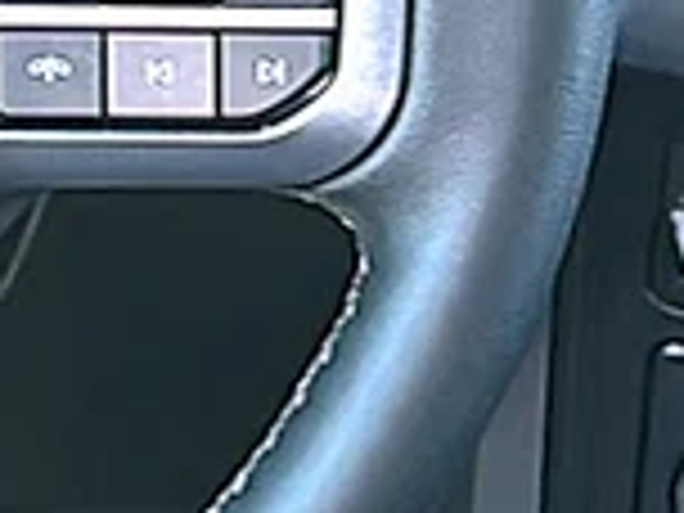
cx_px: -495
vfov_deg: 6.9
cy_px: -133
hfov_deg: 9.0
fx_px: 4189
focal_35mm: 212
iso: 64
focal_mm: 6.86
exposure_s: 1/69
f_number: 1.78
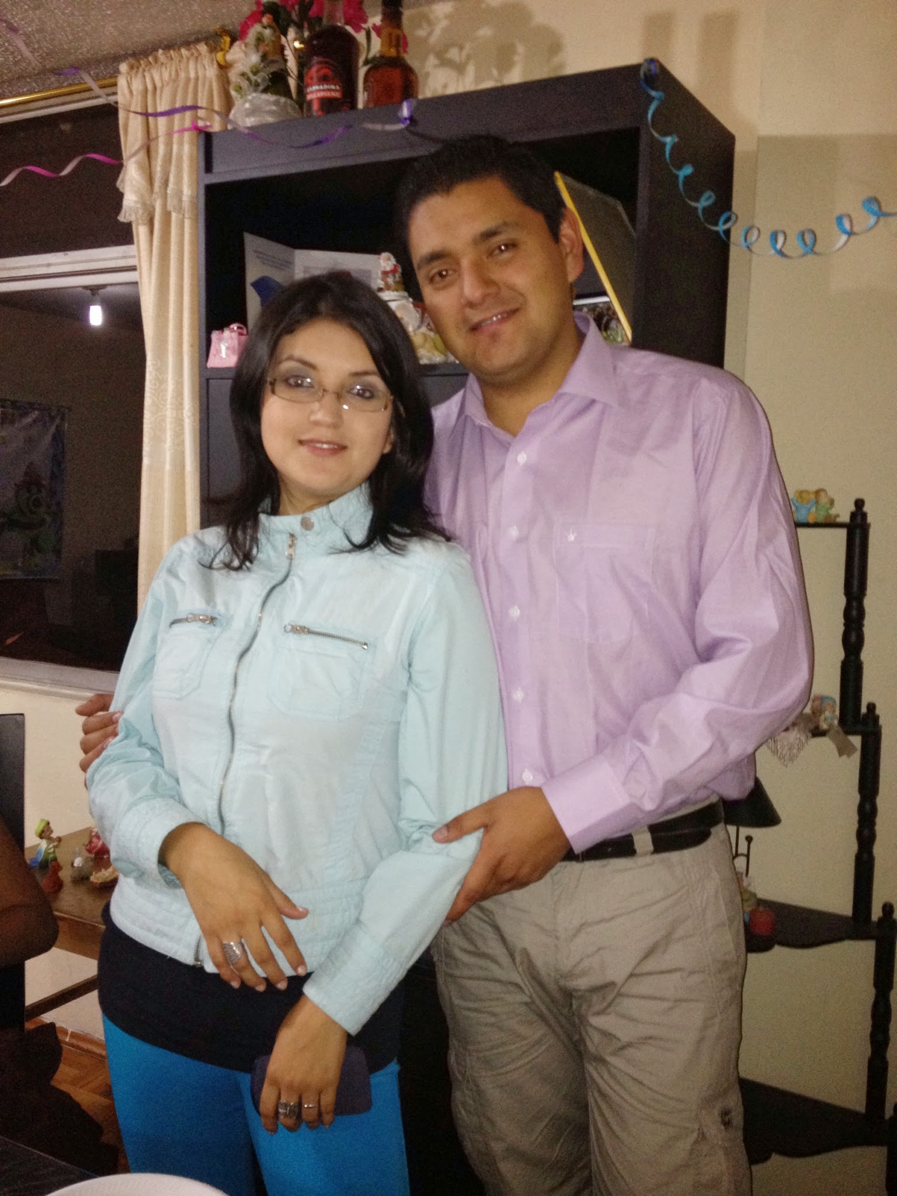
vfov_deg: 52.6
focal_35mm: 35
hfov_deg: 40.7
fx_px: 1209
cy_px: 598
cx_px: 448
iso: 250
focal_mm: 4.28
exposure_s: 1/16
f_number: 2.4
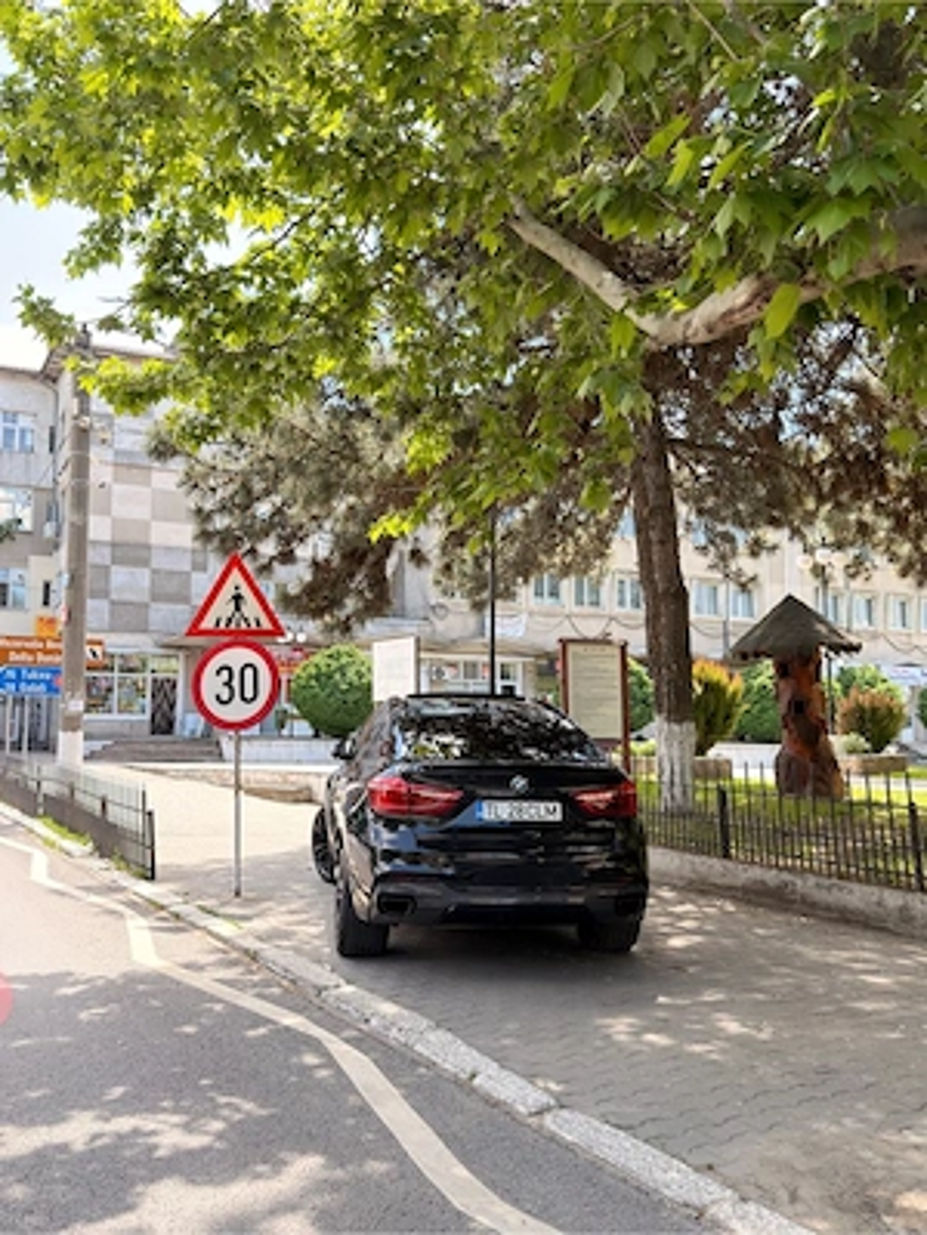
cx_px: 464
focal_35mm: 32
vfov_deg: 56.8
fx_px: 1143
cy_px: 618
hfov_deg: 44.2
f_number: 1.78
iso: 100
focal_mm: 6.76
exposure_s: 1/856
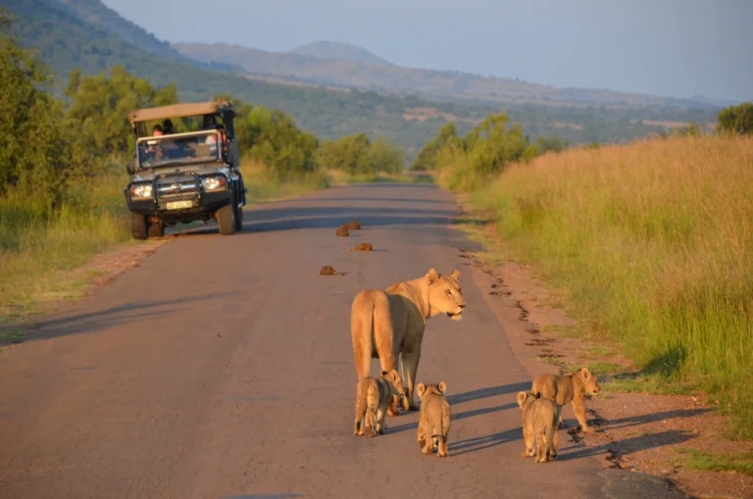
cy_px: 250
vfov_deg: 6.1
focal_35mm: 225
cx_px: 376
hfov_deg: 9.2
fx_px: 4697
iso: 220
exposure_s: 1/320
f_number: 5.6
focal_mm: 150
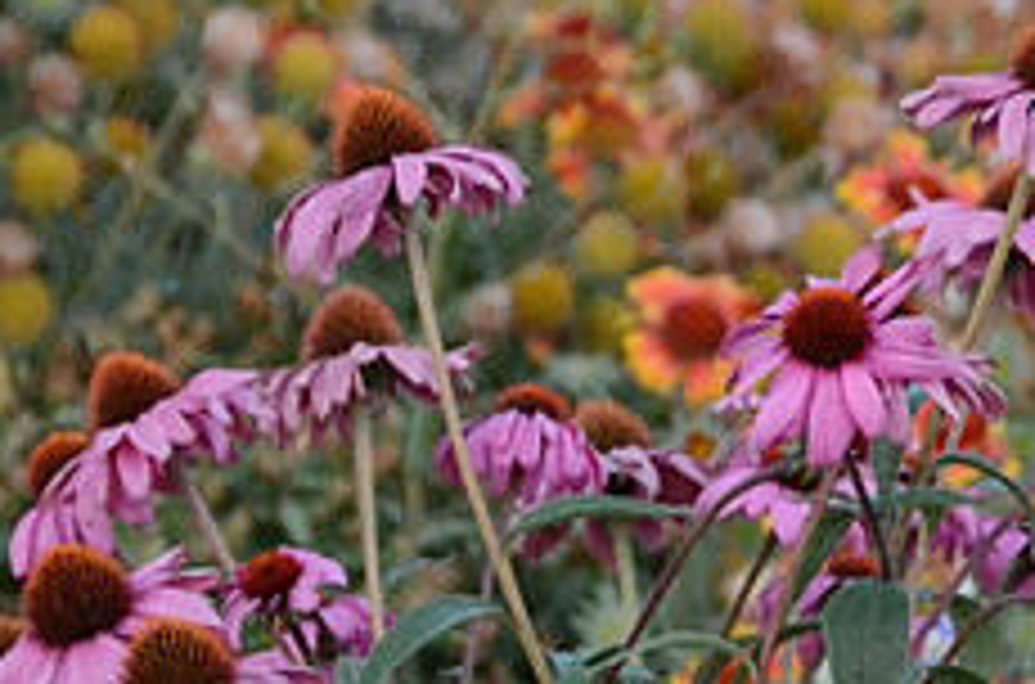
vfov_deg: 3.4
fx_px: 11390
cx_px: 765
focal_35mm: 397
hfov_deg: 5.2
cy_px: 378
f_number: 5.3
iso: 6400
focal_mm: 105
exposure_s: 1/40
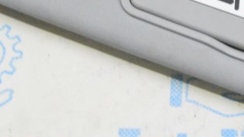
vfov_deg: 9.7
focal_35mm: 121
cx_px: 235
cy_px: -59
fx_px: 782
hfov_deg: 17.4
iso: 6400
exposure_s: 1/15
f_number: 20
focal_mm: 24
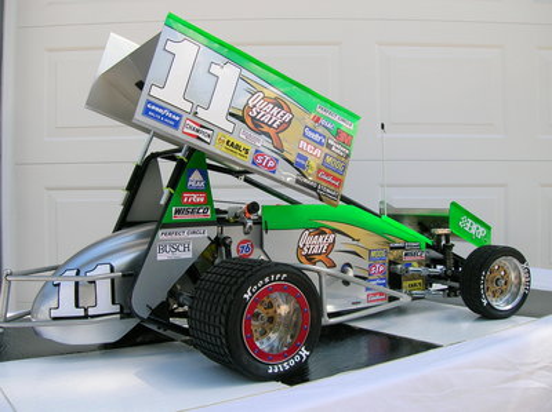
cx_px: 276
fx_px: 542
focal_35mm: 34
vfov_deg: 41.7
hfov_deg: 54.0
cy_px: 206
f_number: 4.9
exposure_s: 1/138
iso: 50
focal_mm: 5.7
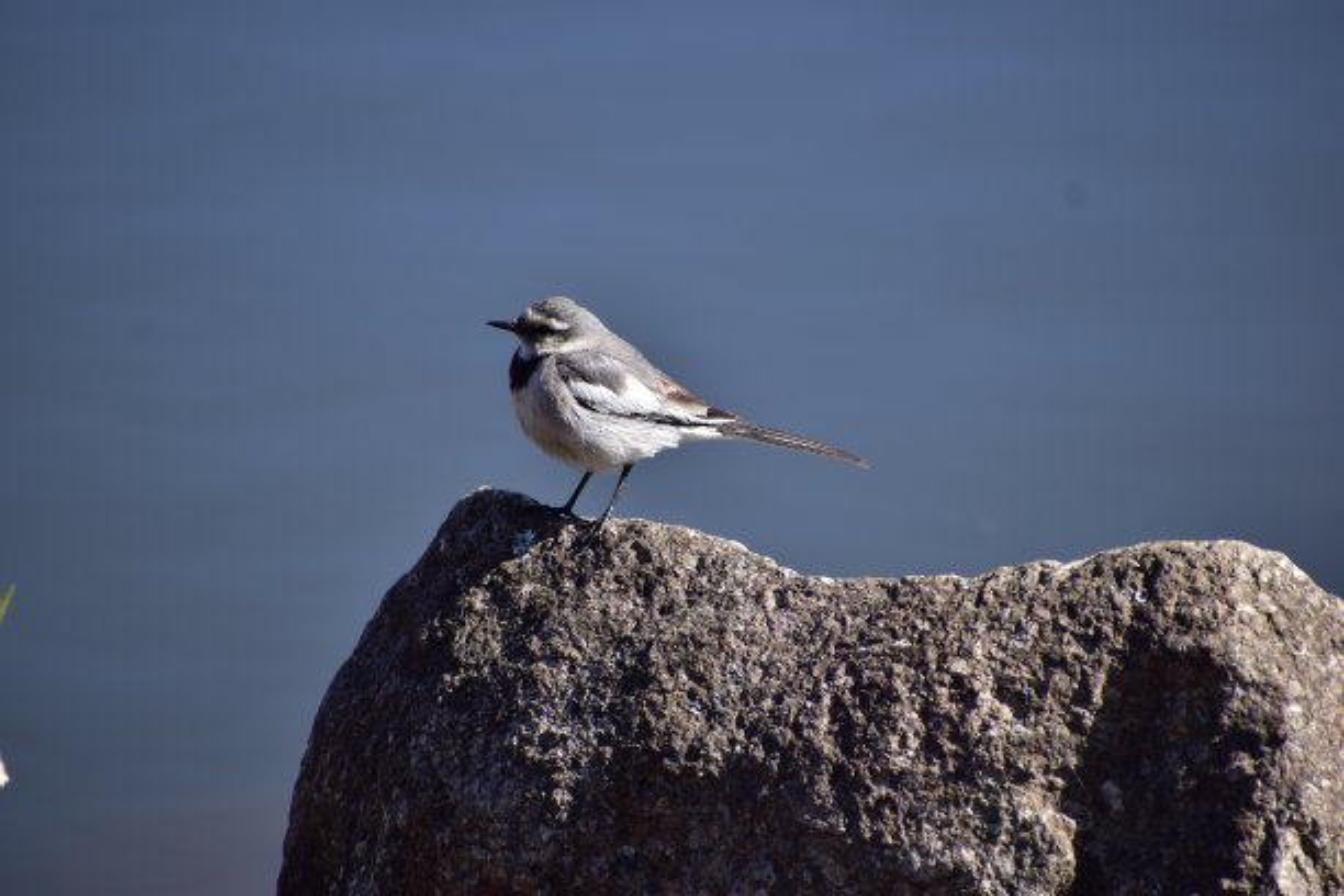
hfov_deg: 4.6
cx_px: 672
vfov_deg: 3.1
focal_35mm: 450
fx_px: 16799
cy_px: 448
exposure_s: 1/500
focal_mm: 300
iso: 100
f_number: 6.3
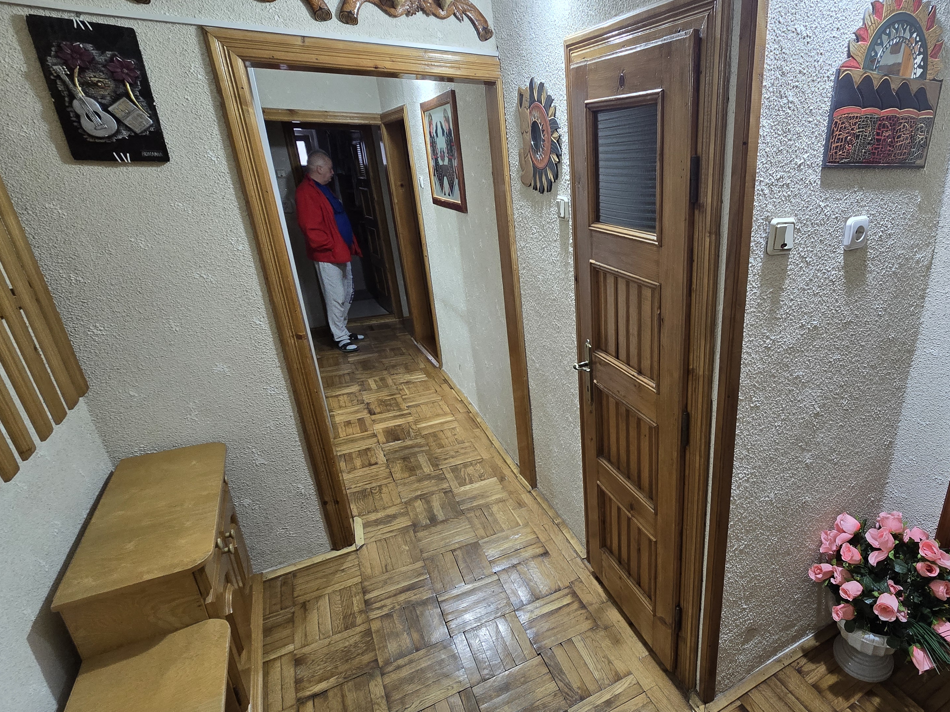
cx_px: 648
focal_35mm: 18
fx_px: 494
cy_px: 386
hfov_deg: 84.1
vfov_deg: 71.5
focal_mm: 2.2
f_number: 2.2
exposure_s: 1/50
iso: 200
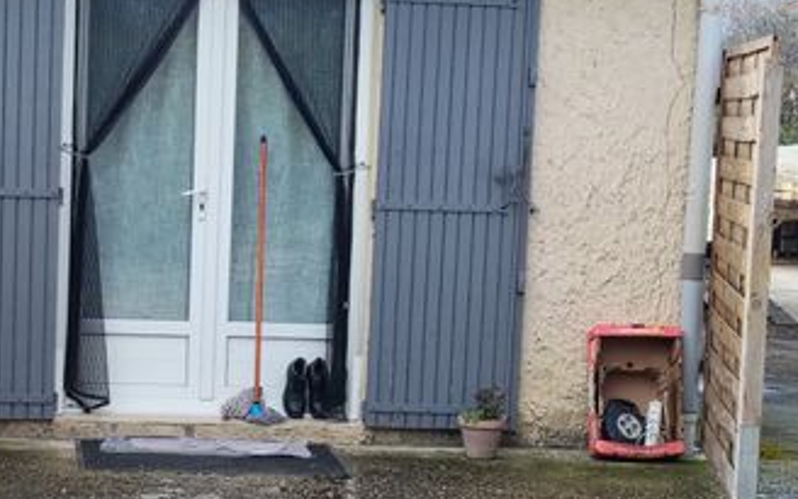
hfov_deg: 21.3
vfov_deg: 13.4
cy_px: 363
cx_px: 226
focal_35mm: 97
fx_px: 2110
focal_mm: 4.15
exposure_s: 1/659
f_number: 1.8
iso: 100
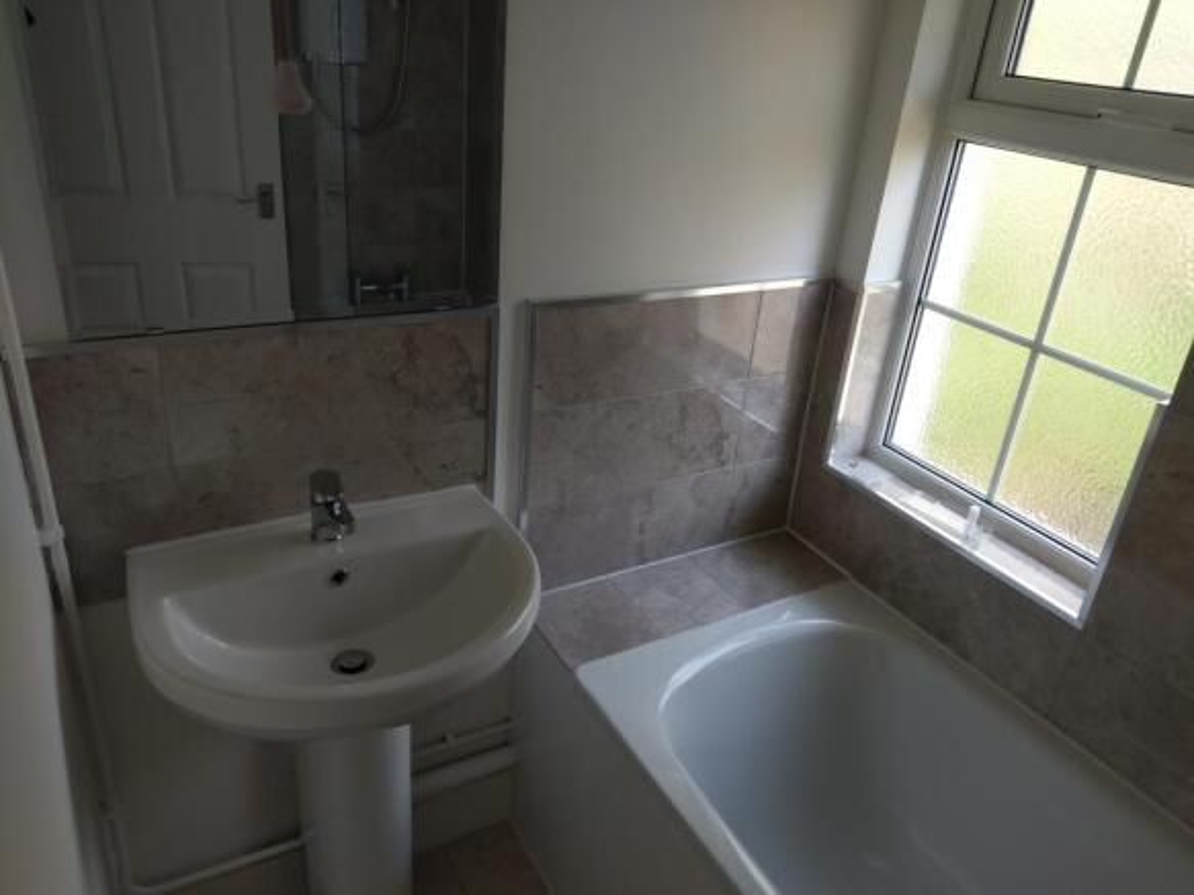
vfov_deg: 53.0
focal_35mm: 26
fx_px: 897
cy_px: 448
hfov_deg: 67.3
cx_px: 597
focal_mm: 4.58
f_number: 1.8
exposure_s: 1/100
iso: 125
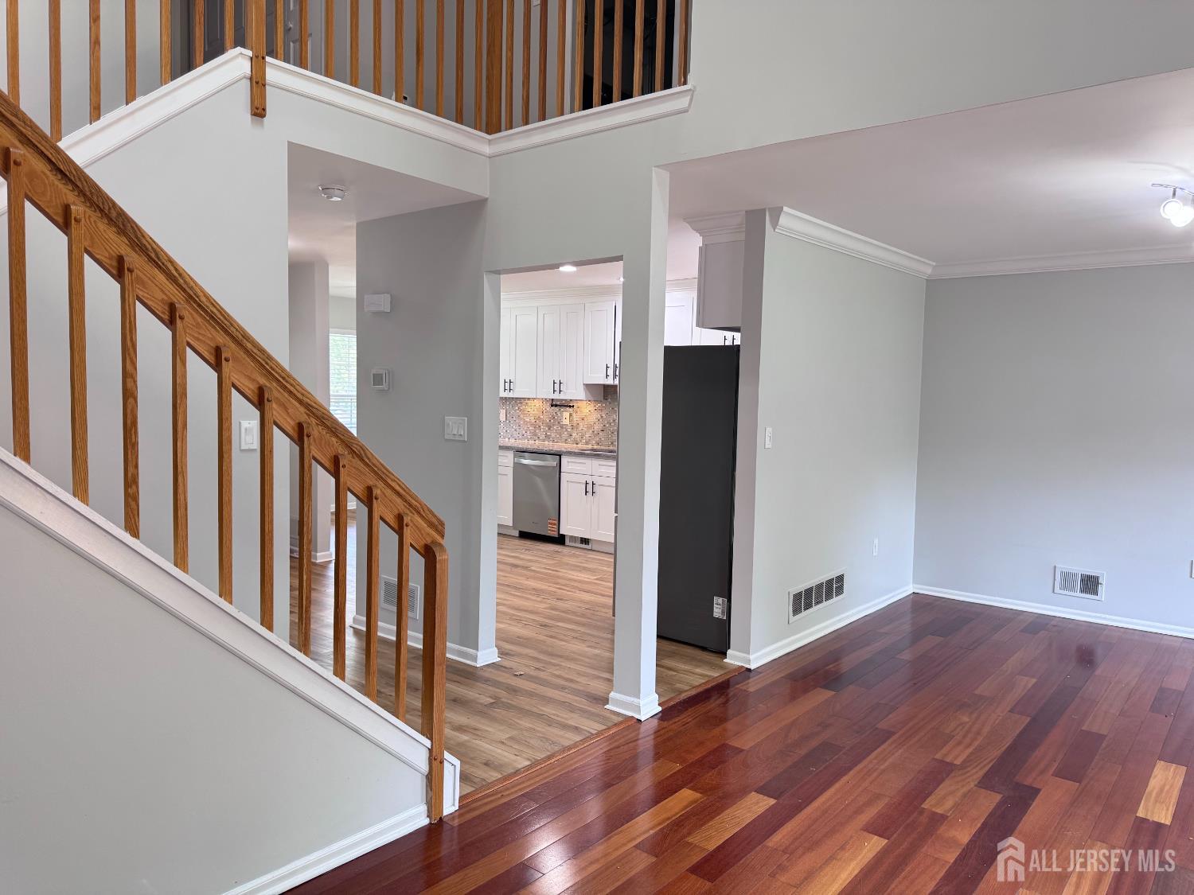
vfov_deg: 56.8
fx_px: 828
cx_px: 597
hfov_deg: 71.6
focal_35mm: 24
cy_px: 448
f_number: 1.78
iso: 125
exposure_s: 1/60
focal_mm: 6.76
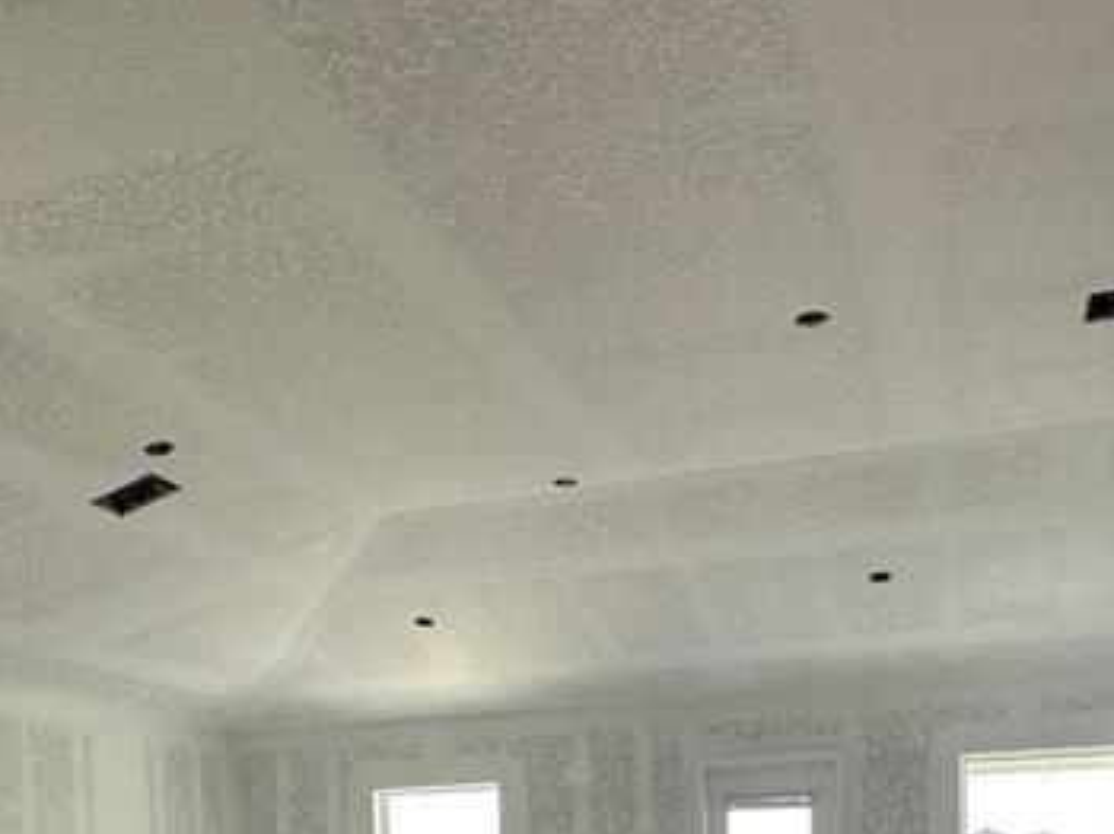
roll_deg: +1.4
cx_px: 557
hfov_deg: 45.8
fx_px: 1319
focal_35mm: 41
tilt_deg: -3.1
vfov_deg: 30.2
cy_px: 990
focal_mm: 2.22
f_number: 2.2
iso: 40
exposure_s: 1/106
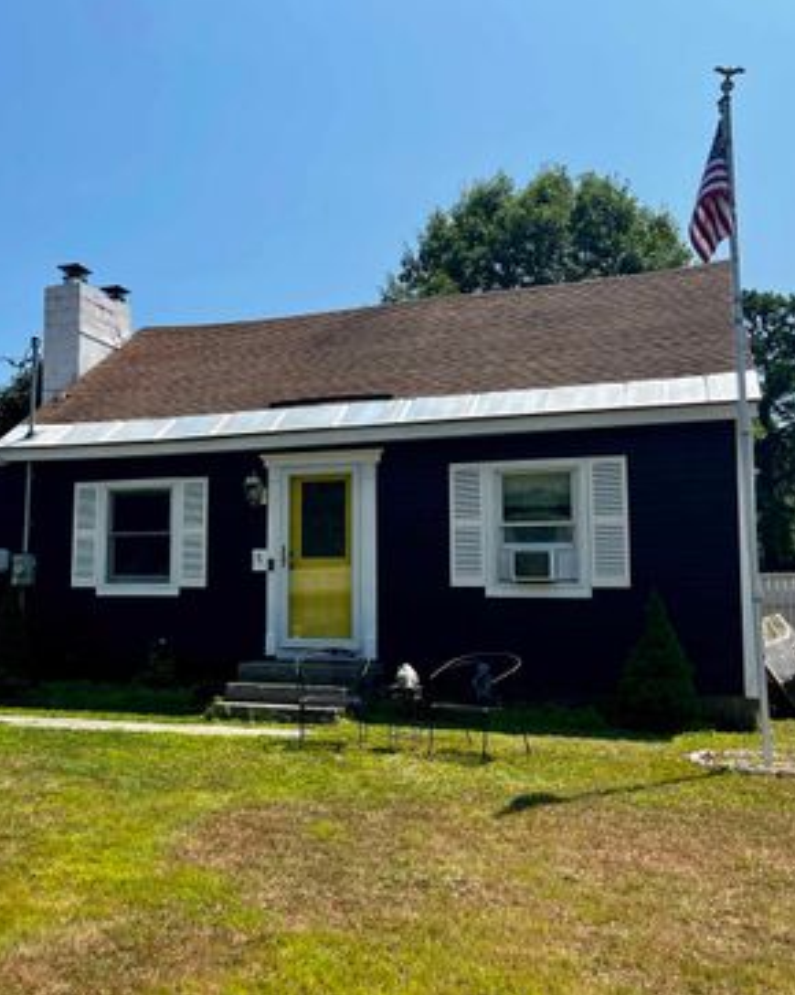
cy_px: 492
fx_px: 1030
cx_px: 225
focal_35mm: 35
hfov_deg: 41.3
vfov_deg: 51.6
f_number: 1.5
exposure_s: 1/4444
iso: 50
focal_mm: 5.7
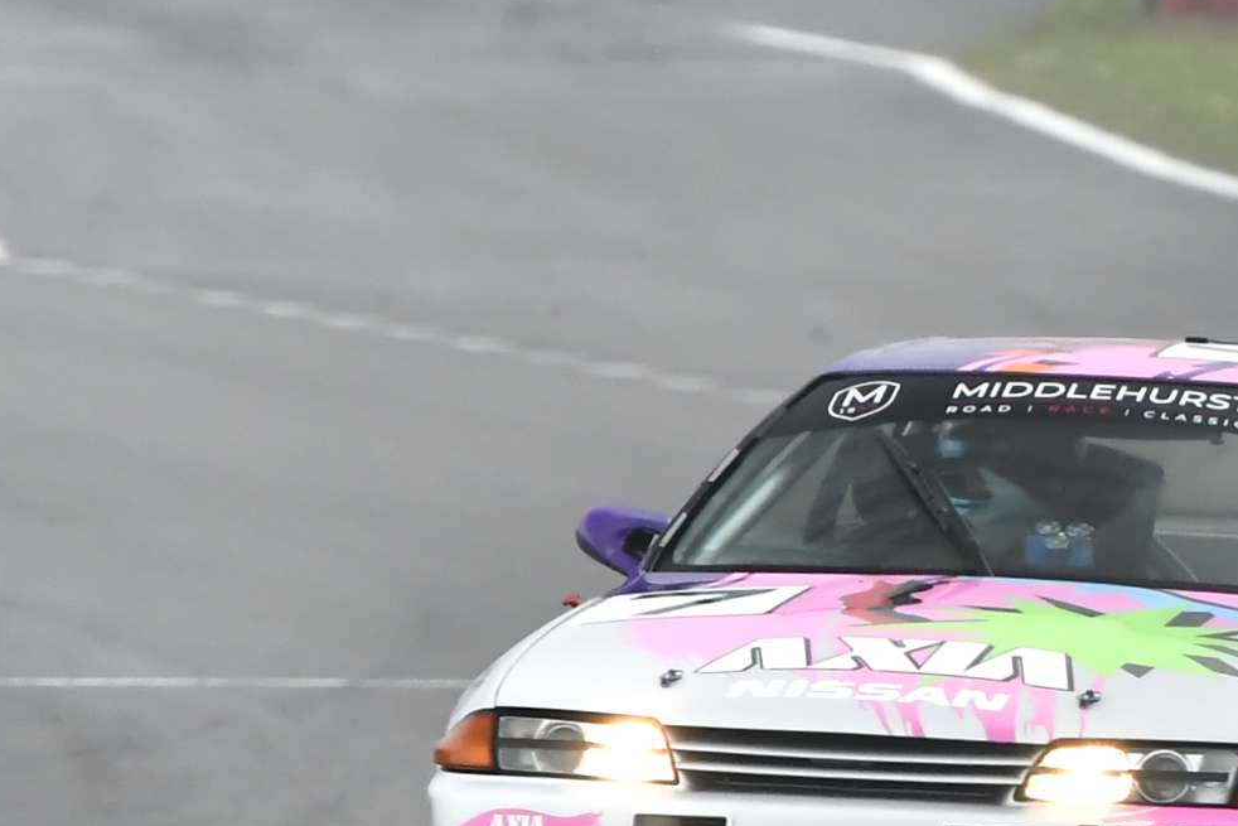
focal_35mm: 855
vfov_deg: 1.6
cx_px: 1186
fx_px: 29405
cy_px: 682
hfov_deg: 2.4
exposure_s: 1/320
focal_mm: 280
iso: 1400
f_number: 5
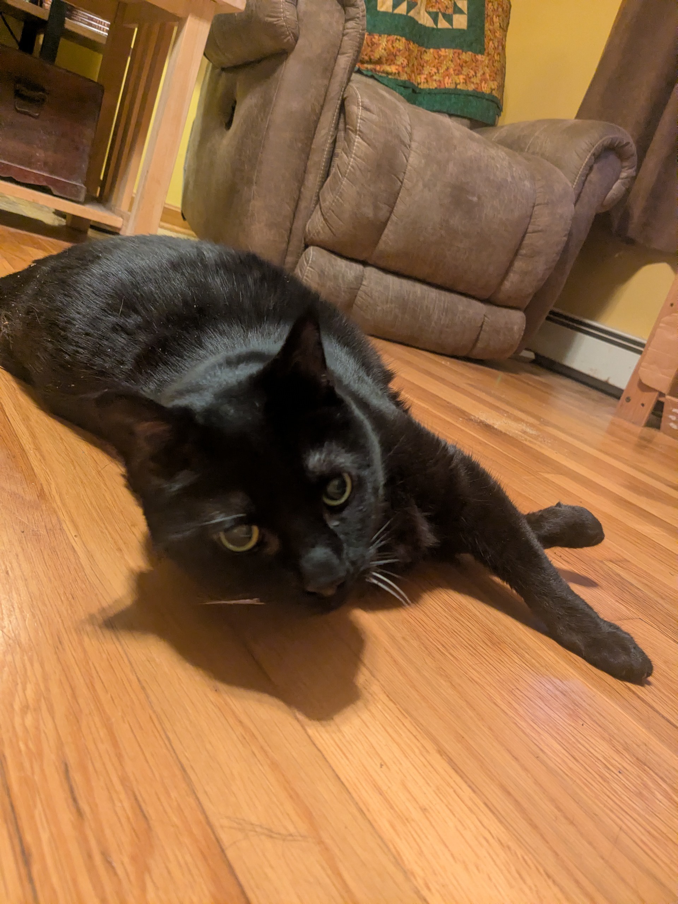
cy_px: 452
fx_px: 705
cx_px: 339
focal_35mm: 27
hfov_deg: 51.4
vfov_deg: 65.3
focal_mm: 4.38
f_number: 1.73
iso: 1099
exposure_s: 1/60
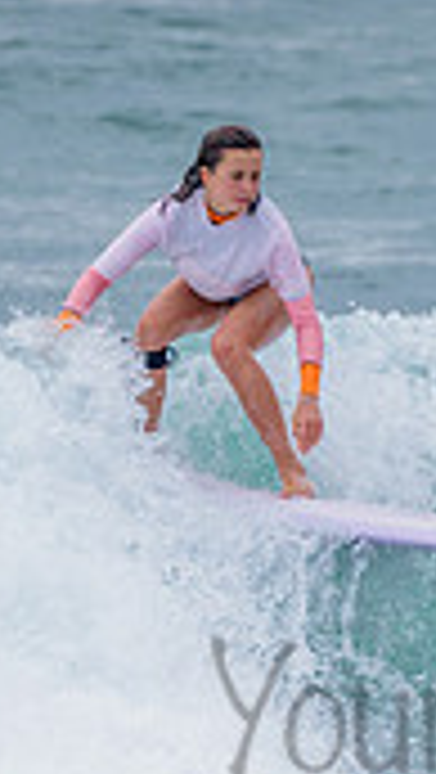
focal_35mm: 2164
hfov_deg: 0.6
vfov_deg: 1.0
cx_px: 380
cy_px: 595
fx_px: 44389
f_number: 5.6
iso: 640
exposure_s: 1/2000
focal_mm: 500
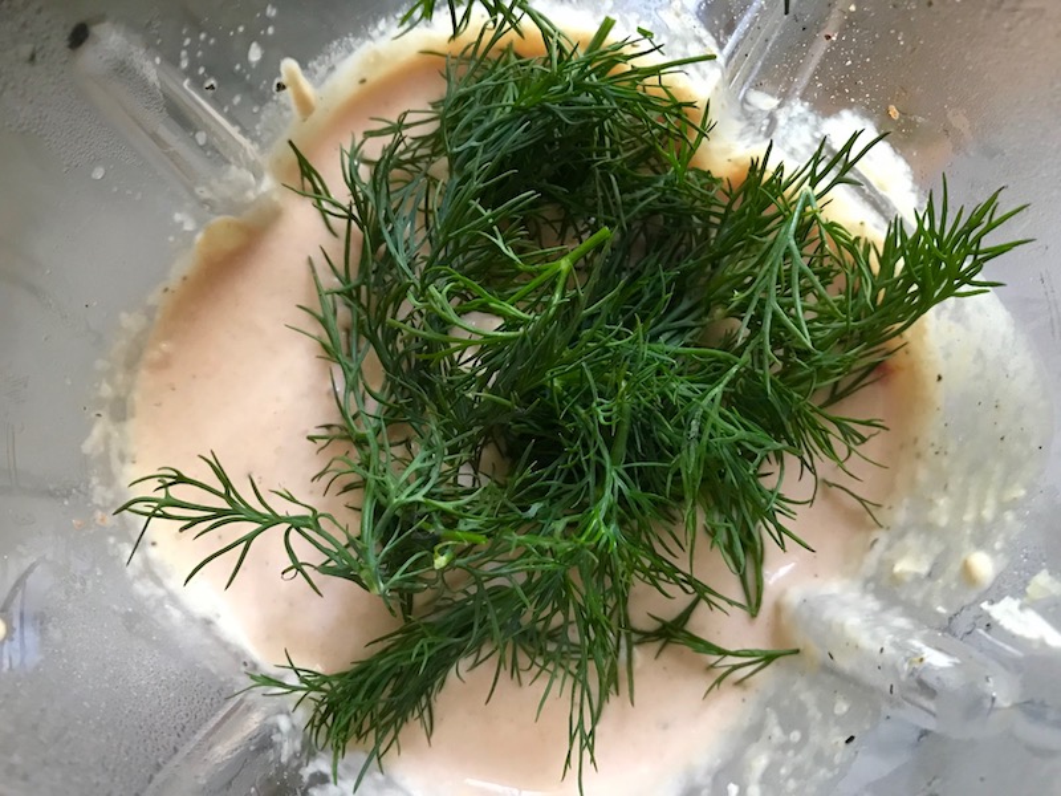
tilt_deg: -84.1
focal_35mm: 28
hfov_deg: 63.4
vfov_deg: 49.7
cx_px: 530
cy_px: 398
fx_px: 858
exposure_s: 1/15
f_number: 1.8
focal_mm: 3.99
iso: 80
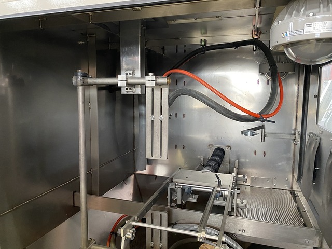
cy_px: 124
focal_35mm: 26
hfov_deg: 67.3
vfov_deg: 53.1
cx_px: 166
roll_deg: +0.1
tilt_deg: -7.3
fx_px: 249
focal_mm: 4.25
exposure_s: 1/57
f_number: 1.8
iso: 400
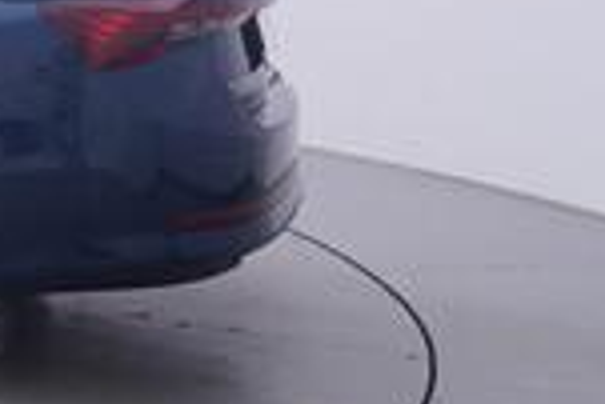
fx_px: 1376
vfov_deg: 16.3
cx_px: -403
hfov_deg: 19.9
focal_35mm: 82
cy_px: -26
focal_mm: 15
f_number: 5
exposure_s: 1/80
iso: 200
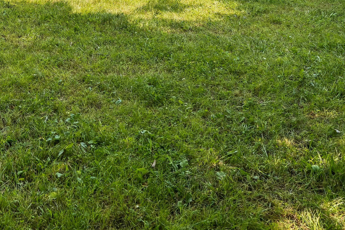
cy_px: -97
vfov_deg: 22.6
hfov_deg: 34.8
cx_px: -11
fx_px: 489
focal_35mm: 51
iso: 125
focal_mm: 14
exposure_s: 1/125
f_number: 9
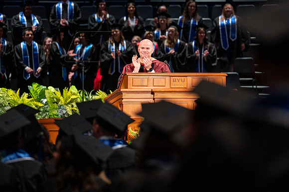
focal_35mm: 246
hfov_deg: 8.4
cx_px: 152
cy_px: 82
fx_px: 1972
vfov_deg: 5.6
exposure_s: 1/250
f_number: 2.8
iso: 2000
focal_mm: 200
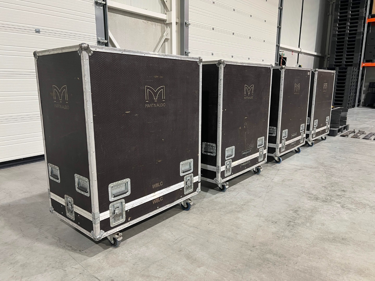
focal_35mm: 26
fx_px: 282
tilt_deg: -11.8
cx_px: 188
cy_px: 140
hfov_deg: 67.3
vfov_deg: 53.1
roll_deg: -0.4
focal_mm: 5.7
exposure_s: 1/60
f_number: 1.5
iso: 160
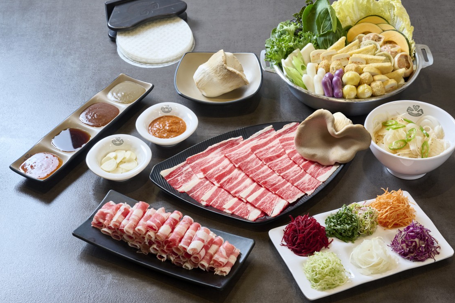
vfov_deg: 17.9
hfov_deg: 26.6
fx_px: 960
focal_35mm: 76
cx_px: 258
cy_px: 154
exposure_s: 1/30
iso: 800
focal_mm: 66
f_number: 13
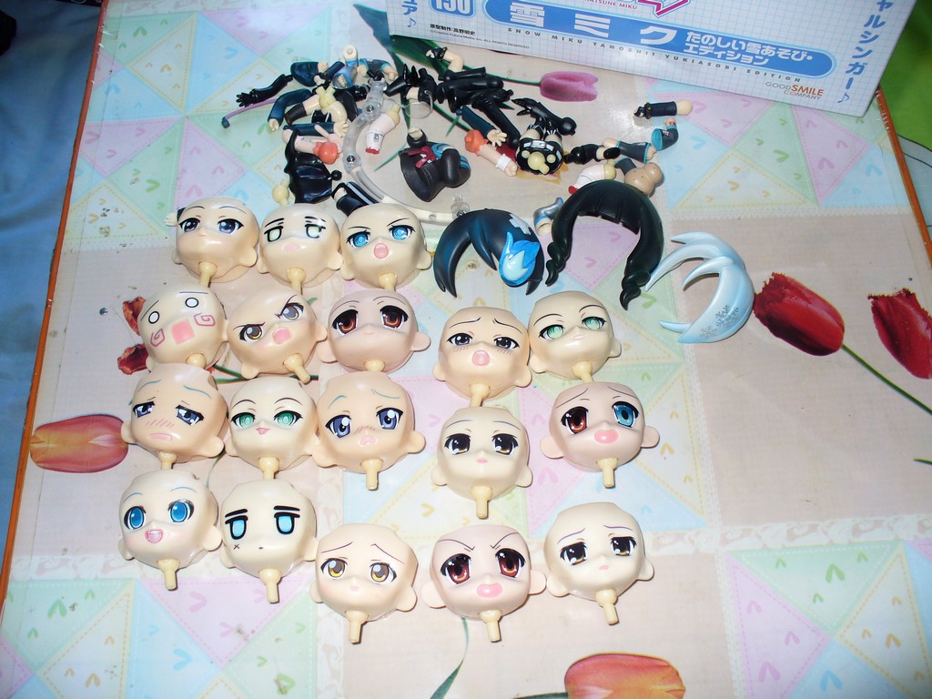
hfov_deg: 50.1
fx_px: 996
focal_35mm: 37
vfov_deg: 38.7
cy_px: 350
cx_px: 466
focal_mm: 6.1
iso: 80
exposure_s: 1/30
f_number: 2.8
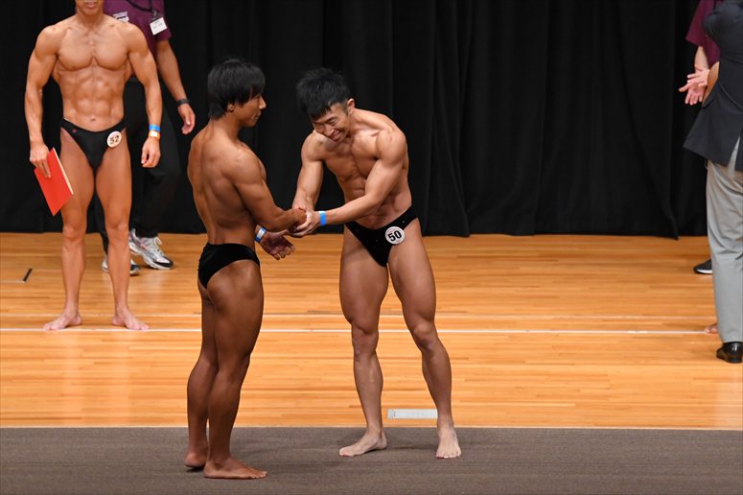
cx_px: 372
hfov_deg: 8.1
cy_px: 248
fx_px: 5260
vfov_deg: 5.4
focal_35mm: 255
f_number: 5.6
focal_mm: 170
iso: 4000
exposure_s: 1/400
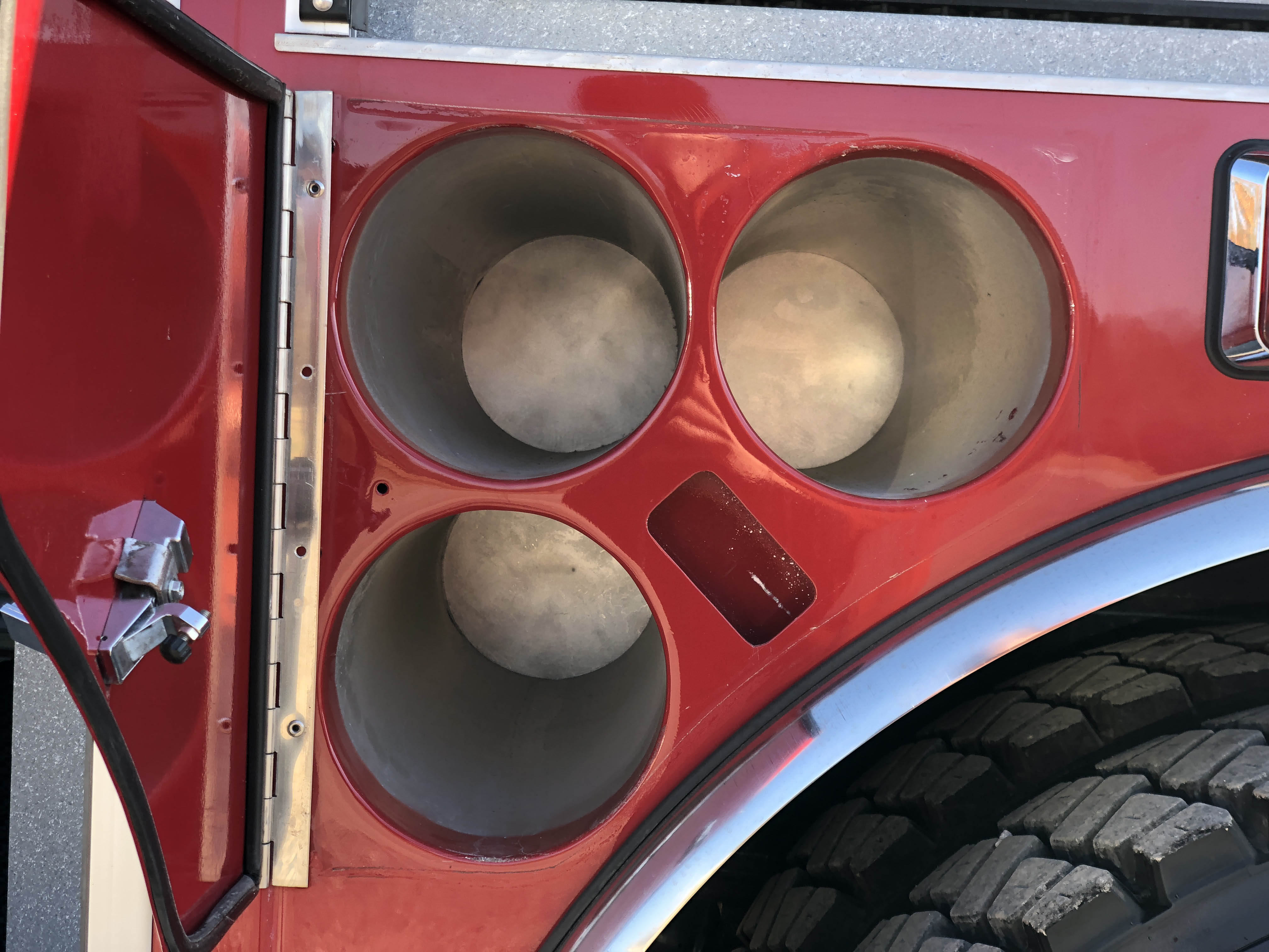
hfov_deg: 36.8
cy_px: 476
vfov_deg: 28.0
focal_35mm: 52
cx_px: 634
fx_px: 1906
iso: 20
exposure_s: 1/120
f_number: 2.4
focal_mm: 6
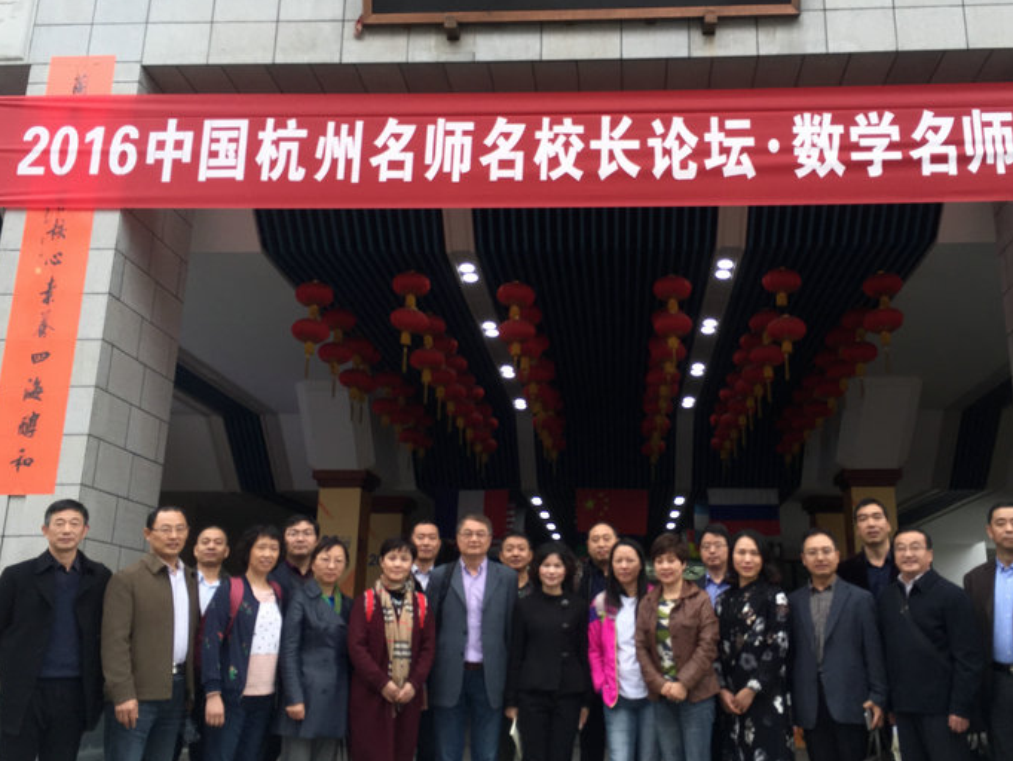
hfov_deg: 53.8
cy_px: 379
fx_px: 995
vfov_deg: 41.8
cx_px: 578
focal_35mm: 34
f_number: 2.2
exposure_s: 1/120
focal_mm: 4.15
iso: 40
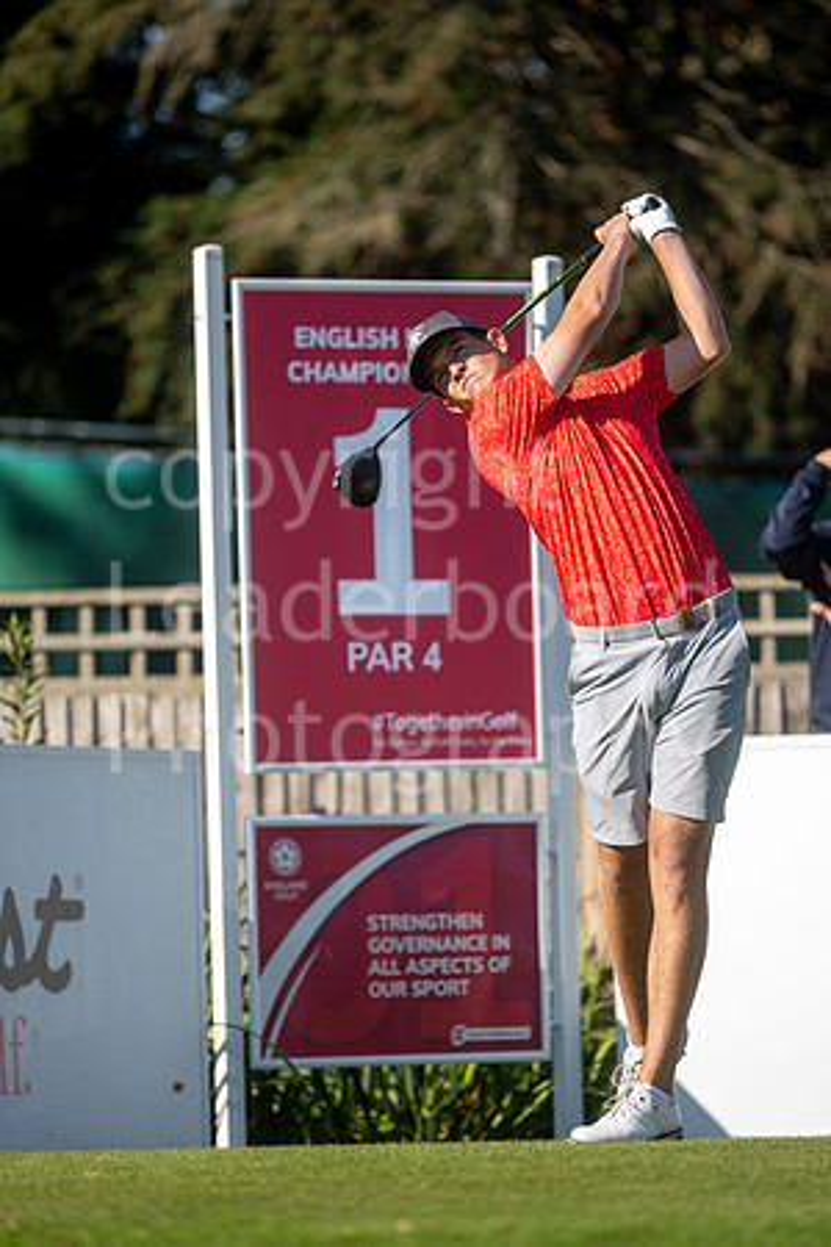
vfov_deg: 6.9
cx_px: 416
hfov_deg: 4.6
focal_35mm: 300
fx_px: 10387
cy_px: 624
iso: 200
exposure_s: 1/1600
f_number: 4
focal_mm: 300
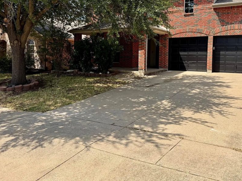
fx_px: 217
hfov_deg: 58.2
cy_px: 65
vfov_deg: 45.0
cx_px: 135
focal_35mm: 31
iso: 80
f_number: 1.78
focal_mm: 6.76
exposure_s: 1/3145
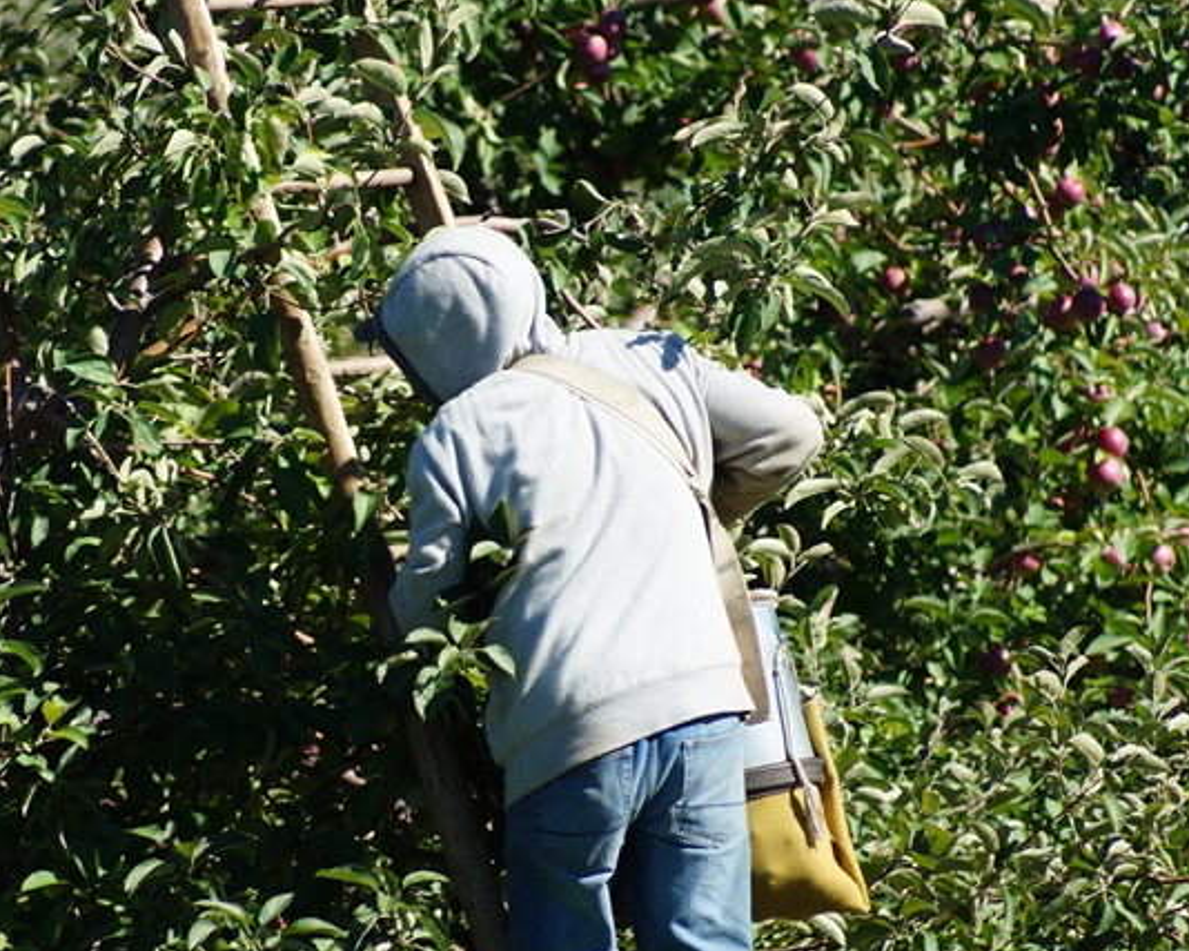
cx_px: 423
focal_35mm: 540
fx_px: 18999
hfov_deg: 3.6
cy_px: 557
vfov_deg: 2.9
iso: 125
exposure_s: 1/320
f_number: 5.6
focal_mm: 200
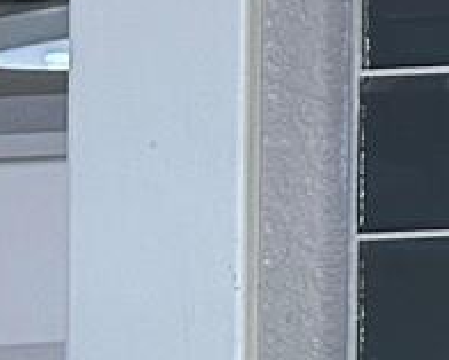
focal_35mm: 191
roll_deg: +0.5
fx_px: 2539
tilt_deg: +2.2
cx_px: 1514
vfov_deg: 7.2
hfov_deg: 8.1
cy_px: -704
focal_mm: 6.86
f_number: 1.78
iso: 250
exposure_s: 1/92
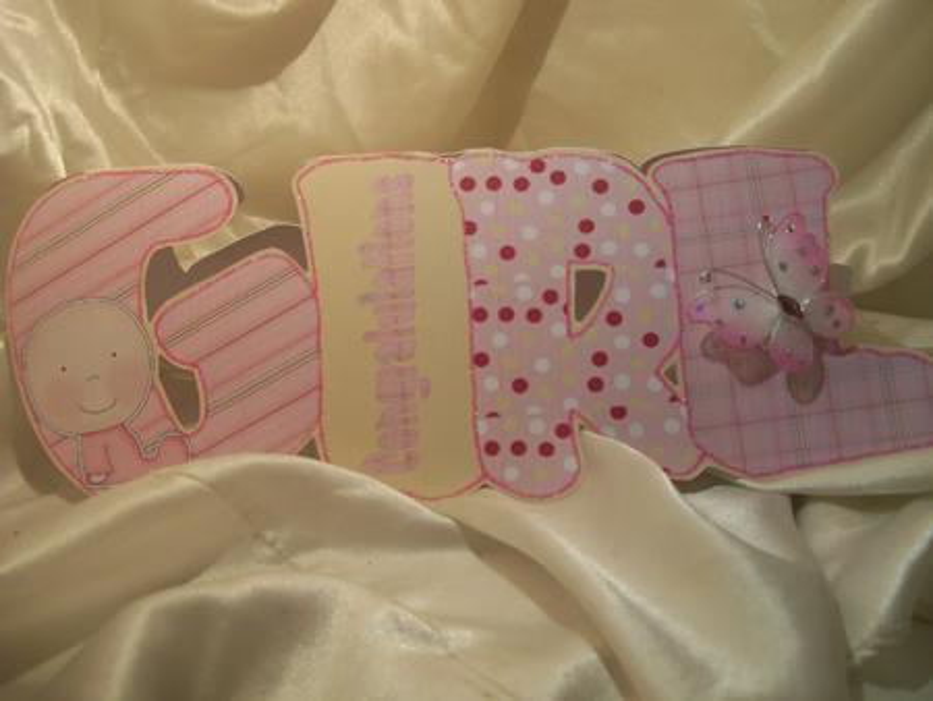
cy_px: 350
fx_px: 971
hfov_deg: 51.3
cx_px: 466
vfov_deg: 39.7
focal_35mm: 36
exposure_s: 1/93.8
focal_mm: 6
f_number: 2.7
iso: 80
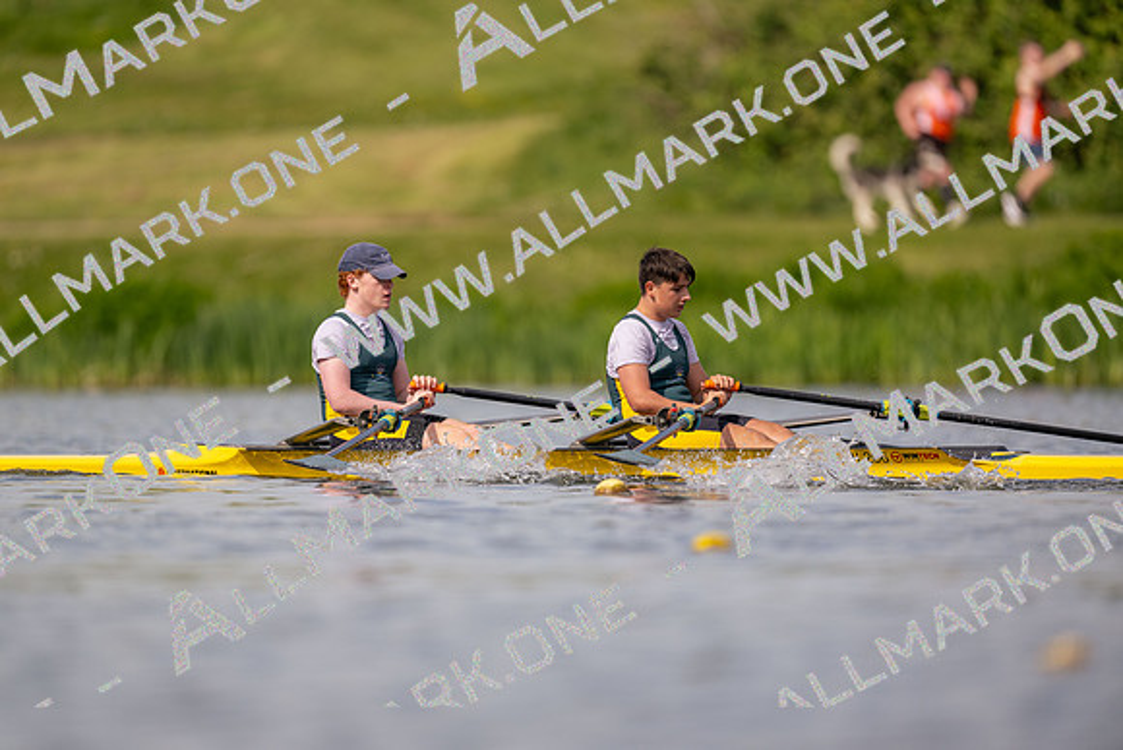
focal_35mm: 600
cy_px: 375
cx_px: 562
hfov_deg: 3.4
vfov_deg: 2.3
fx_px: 18720
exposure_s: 1/2500
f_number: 4
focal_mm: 600
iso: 250
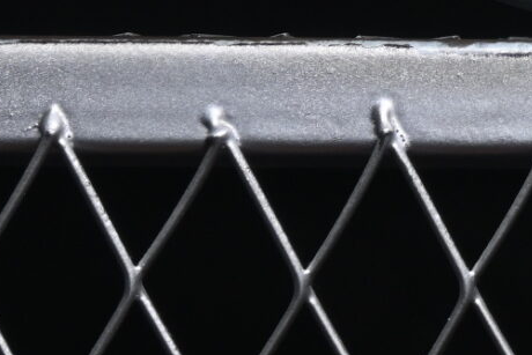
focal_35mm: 417
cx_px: 1241
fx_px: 6164
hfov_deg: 4.8
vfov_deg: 3.3
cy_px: -568
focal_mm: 50
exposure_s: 1/40
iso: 160
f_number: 6.3
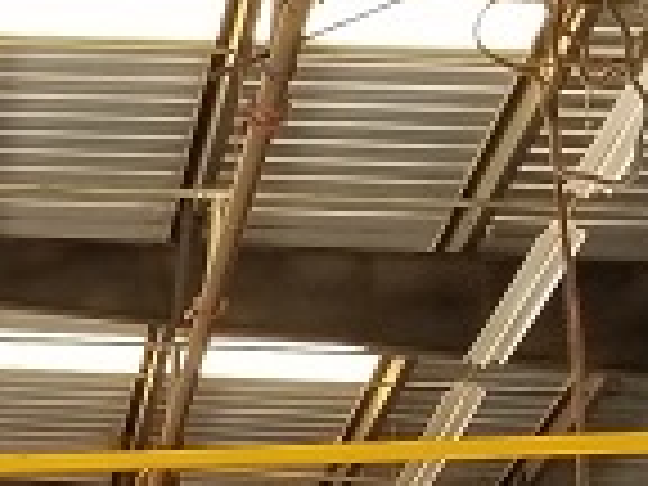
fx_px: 3388
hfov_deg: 10.2
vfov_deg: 7.9
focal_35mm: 181
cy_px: 927
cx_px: -567
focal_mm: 4.25
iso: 100
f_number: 1.7
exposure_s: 1/120
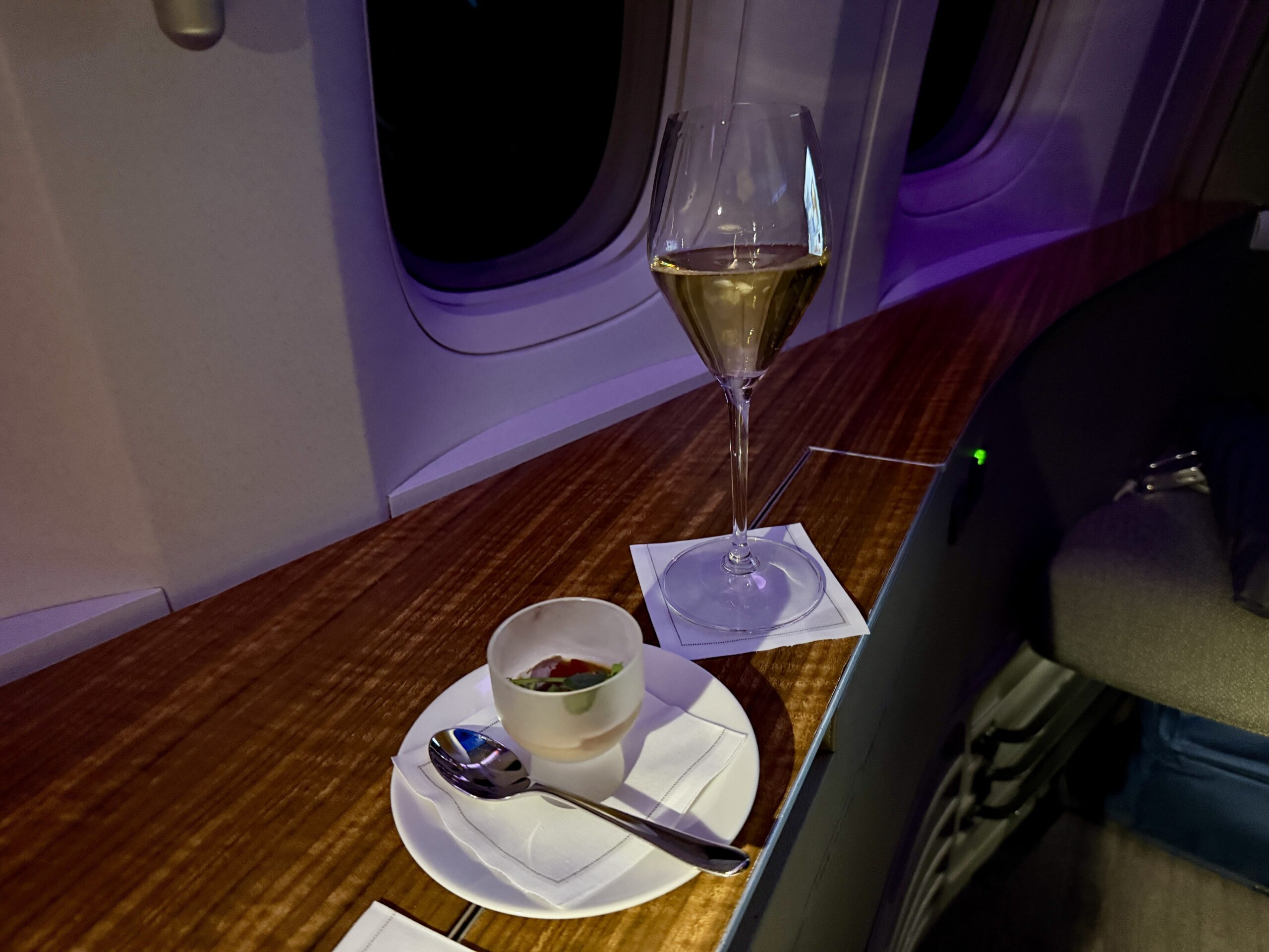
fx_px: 880
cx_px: 634
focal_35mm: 24
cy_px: 476
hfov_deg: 71.6
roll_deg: -0.6
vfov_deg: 56.8
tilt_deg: -24.8
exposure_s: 1/28
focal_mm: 6.76
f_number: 1.78
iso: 1600
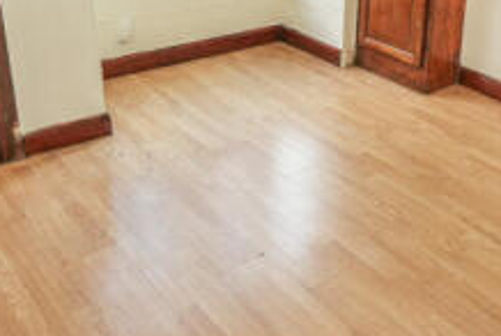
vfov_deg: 29.1
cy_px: 54
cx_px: 373
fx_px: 627
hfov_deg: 42.3
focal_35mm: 45
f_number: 4
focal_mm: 10
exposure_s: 1/160
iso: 640
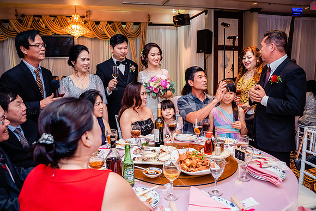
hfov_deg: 65.5
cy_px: 106
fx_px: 246
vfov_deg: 46.4
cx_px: 158
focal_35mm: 28
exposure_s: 1/125
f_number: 4.5
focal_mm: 28
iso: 1600
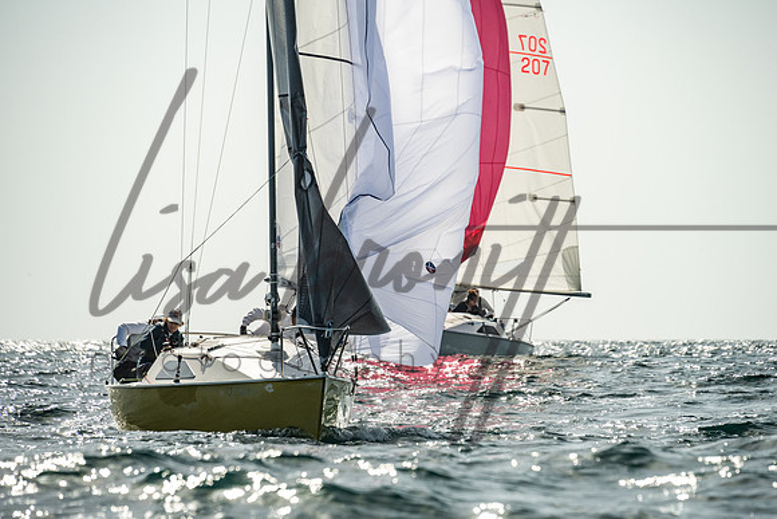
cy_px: 284
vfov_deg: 5.9
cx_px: 403
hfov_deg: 8.9
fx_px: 5009
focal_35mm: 232
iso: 320
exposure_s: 1/2000
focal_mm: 200
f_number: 6.3
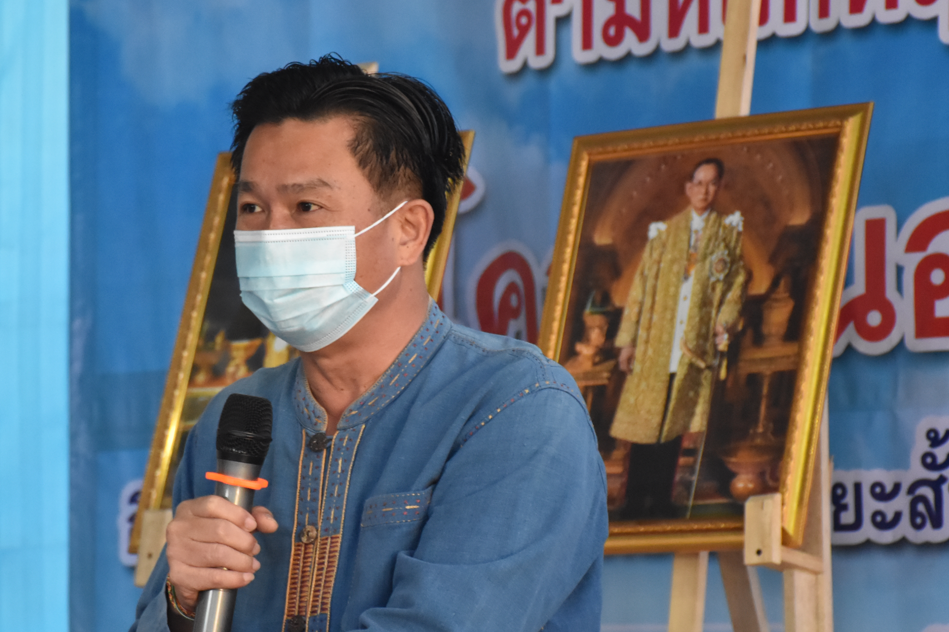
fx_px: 5451
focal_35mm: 207
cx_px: 309
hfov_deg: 9.9
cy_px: 372
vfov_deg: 6.6
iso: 2500
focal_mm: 85
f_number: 5.6
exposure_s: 1/160
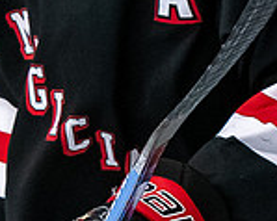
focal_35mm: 1913
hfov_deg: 1.0
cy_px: -209
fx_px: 15673
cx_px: 53
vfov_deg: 0.8
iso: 2000
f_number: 3.2
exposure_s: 1/800
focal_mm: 195
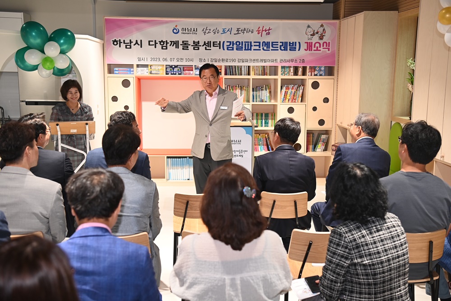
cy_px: 150
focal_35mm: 45
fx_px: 564
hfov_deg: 43.6
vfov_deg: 29.9
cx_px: 226
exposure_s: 1/80
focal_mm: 45
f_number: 3.5
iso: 800
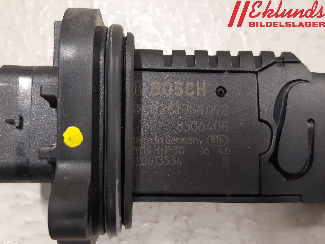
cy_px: 122
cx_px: 162
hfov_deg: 67.3
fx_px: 244
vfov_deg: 53.1
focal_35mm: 26
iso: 200
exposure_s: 1/30
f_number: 1.7
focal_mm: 3.93
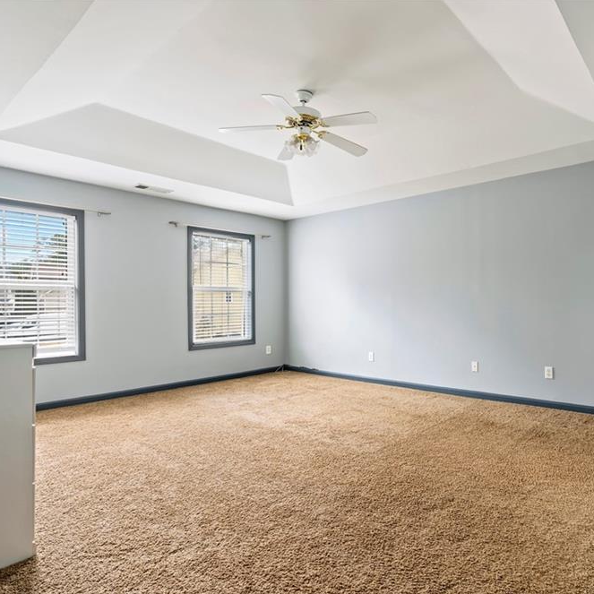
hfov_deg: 70.6
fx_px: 408
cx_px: 383
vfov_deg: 72.1
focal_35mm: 21
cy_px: 304
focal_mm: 16
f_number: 7.1
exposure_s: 2
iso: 100
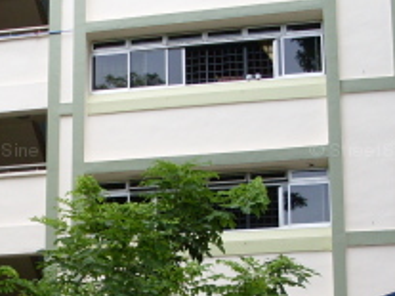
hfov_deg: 19.2
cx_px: 71
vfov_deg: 14.2
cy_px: 344
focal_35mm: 101
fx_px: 1152
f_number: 2.8
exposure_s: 1/500
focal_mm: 6.3
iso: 80
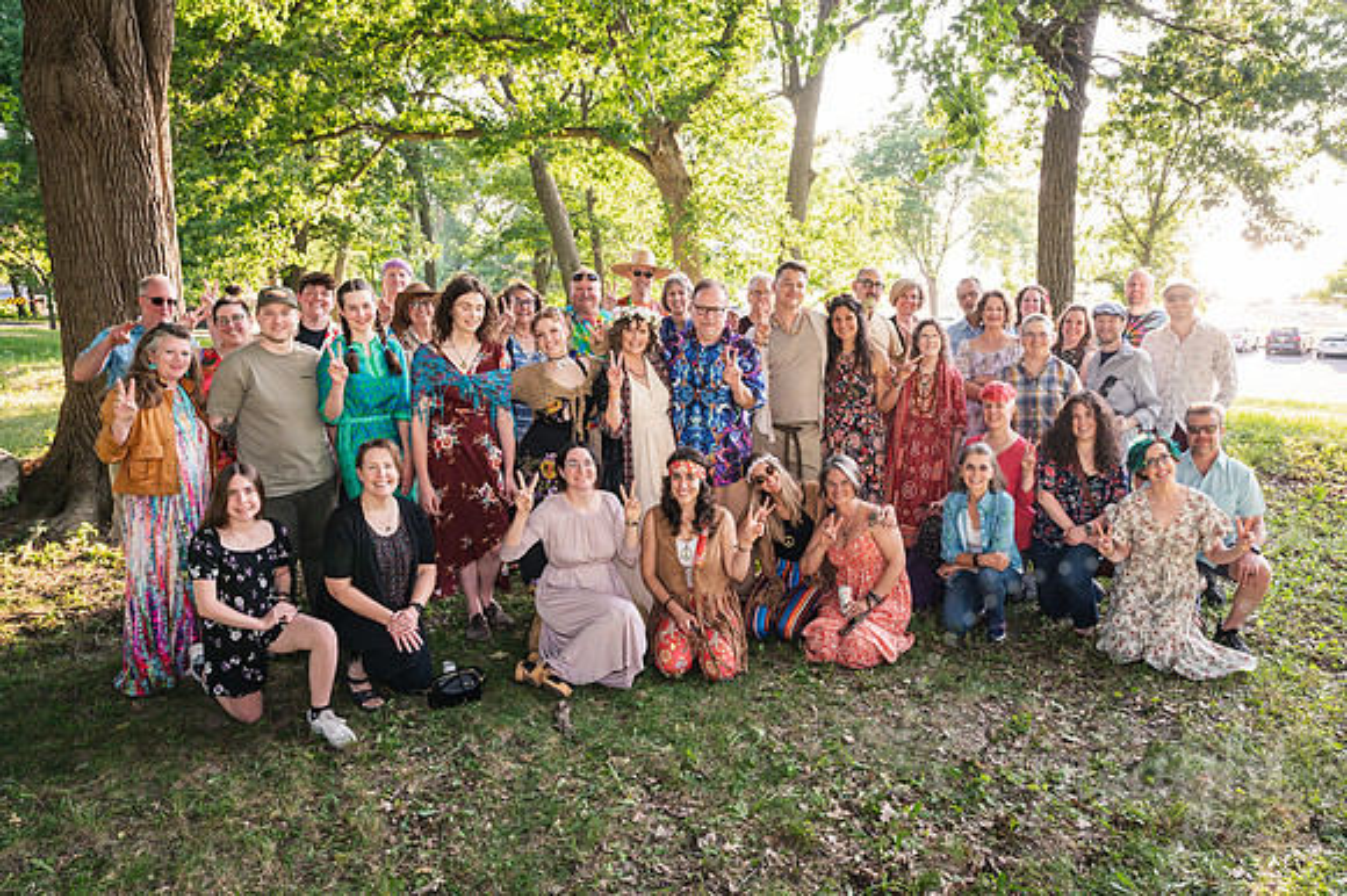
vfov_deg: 48.1
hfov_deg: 67.7
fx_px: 1004
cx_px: 690
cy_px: 453
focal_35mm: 27
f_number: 5.6
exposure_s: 1/250
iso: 800
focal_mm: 26
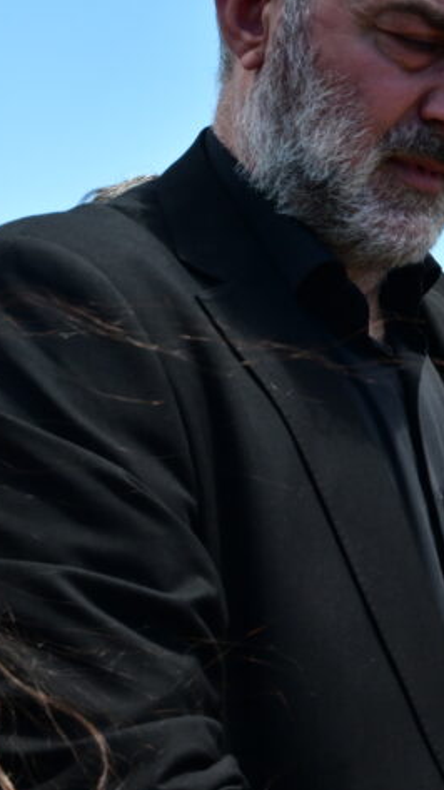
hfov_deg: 11.5
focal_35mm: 101
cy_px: 414
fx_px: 2114
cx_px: 684
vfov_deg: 21.2
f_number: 11
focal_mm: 38
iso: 800
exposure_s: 1/400
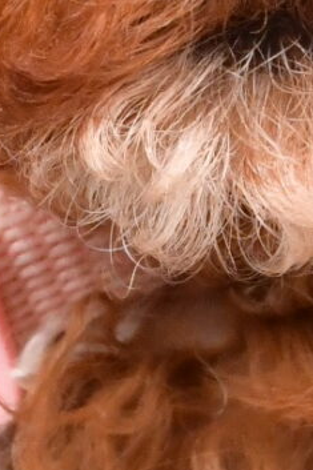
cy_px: 181
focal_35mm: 305
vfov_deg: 6.8
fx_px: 3981
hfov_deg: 4.5
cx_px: 54
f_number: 11
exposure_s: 1/500
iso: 4000
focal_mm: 28
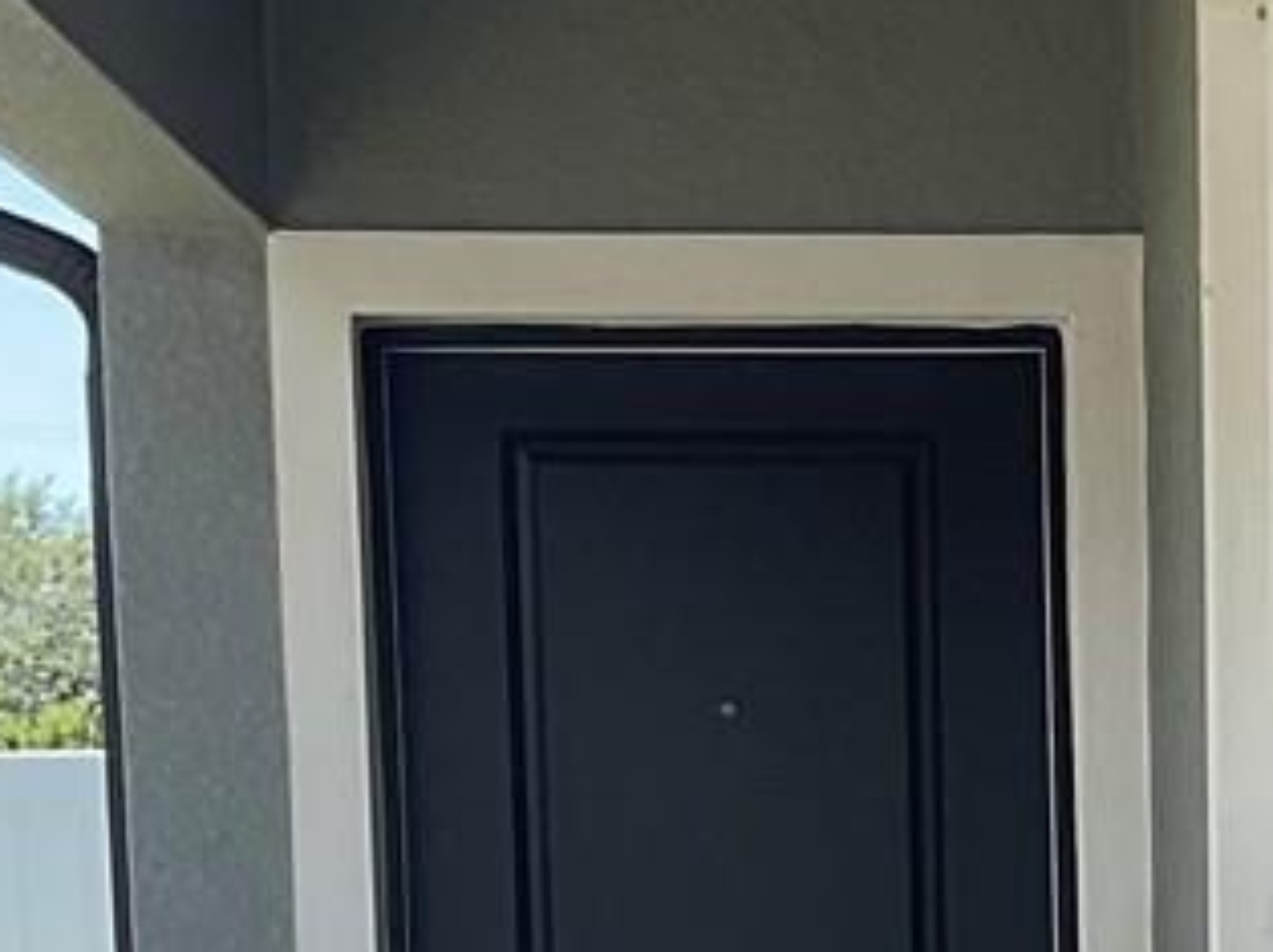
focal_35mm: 148
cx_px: 1338
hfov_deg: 13.1
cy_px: 1608
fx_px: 5439
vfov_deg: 9.6
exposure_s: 1/425
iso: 16
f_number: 1.8
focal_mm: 3
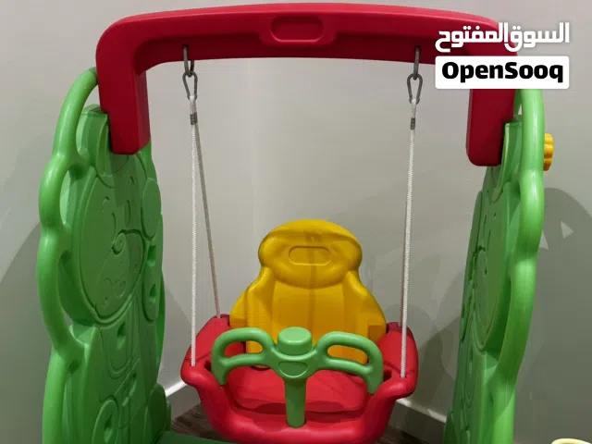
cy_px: 222
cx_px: 296
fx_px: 410
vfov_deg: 56.8
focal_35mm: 24
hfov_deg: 71.6
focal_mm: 6.76
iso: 250
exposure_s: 1/50
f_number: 1.78
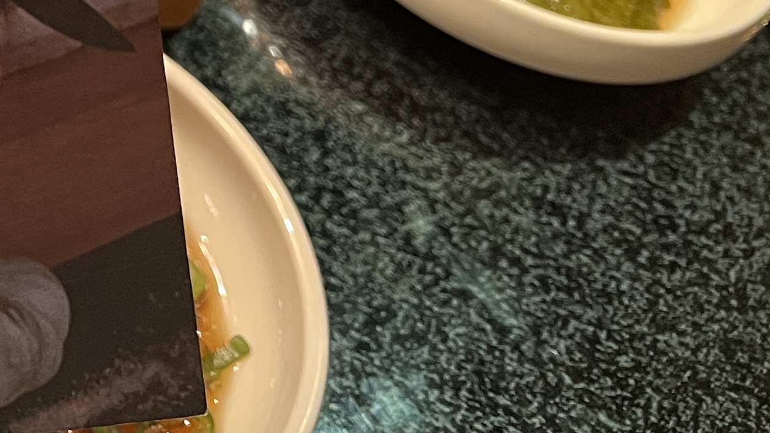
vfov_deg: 12.1
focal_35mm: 91
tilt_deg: -42.1
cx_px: -374
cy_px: -377
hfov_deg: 20.2
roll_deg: -11.6
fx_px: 1858
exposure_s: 1/60
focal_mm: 5.7
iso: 400
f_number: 1.5
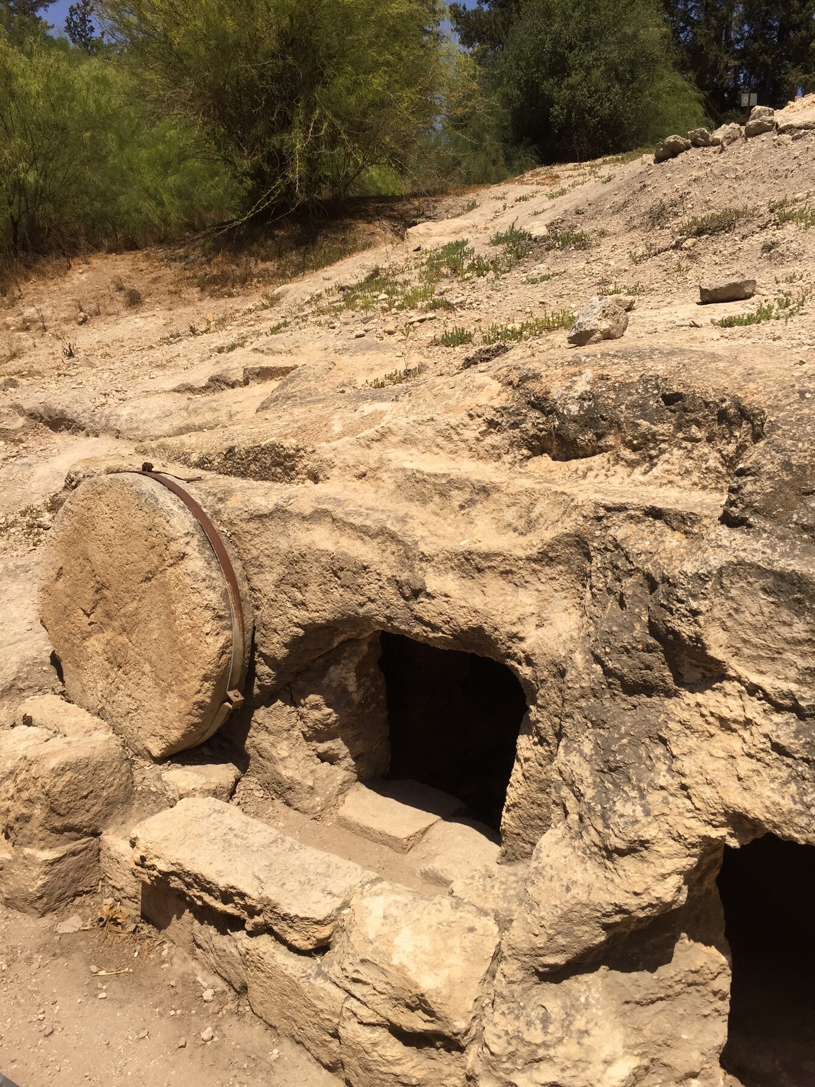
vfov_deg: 61.7
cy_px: 544
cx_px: 408
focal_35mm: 29
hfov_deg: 48.2
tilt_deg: -8.3
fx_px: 910
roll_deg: +1.1
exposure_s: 1/1130
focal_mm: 4.15
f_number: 2.2
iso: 32
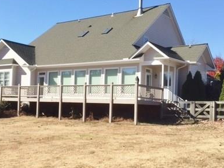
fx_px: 311
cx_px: 93
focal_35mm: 48
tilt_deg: +0.2
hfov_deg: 39.5
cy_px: 94
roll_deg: -2.9
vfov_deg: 30.2
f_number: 2.2
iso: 32
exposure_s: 1/1582
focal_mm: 4.15
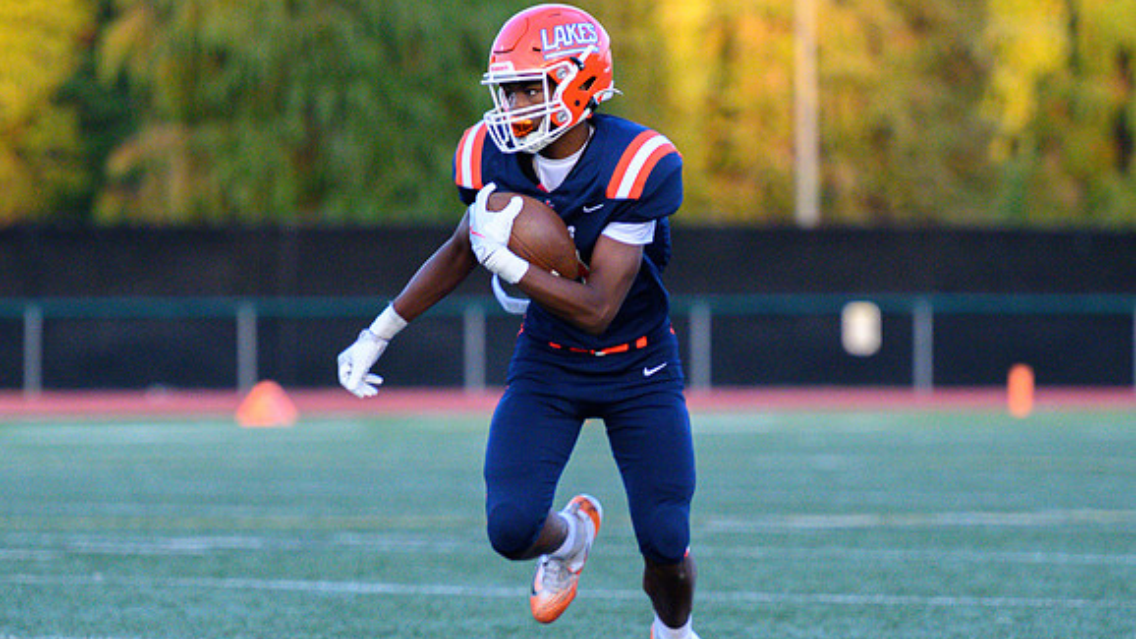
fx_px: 9638
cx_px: 604
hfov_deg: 6.7
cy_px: 419
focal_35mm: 320
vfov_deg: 3.8
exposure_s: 1/1600
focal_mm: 220
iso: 5600
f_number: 4
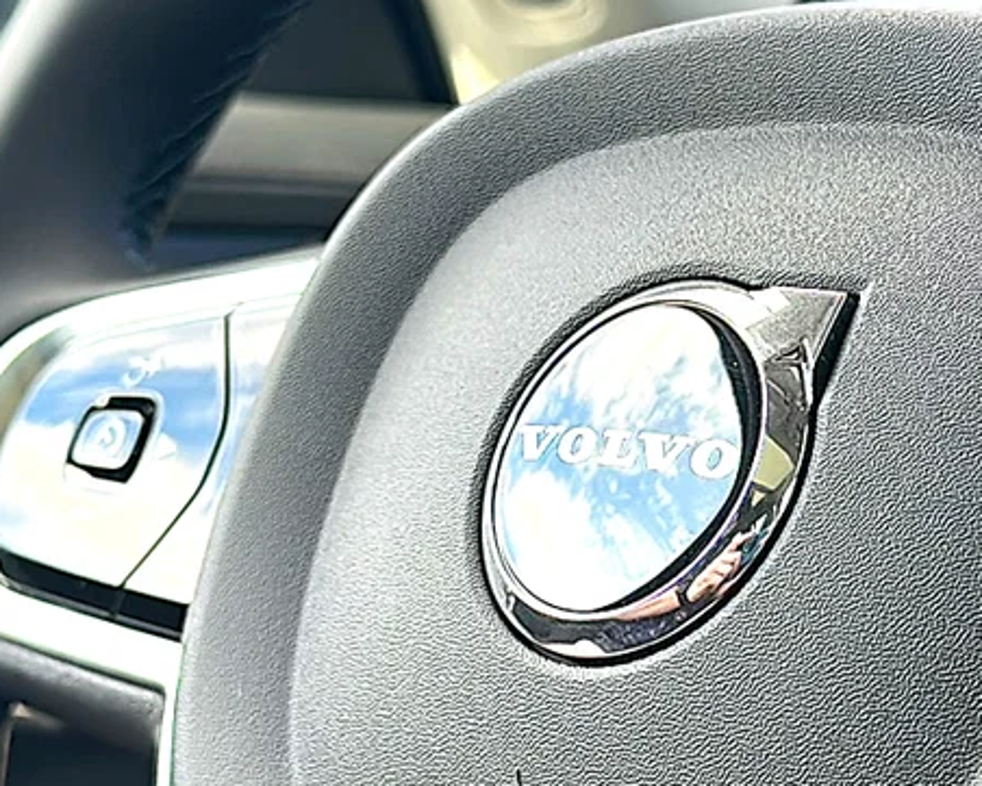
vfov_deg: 21.6
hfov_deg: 26.7
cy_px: 431
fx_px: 2064
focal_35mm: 71
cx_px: 571
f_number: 1.78
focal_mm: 6.86
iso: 100
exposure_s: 1/455
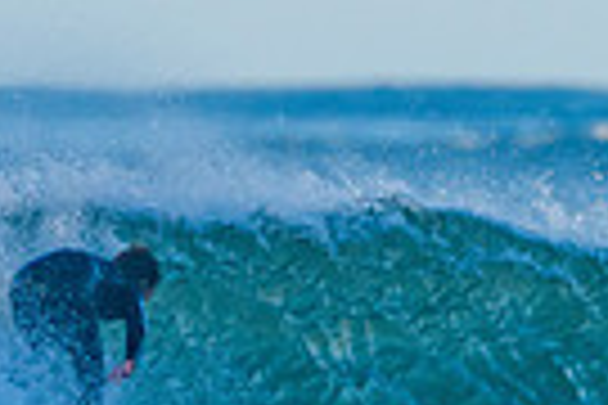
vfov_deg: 0.5
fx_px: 44144
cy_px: 506
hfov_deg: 0.8
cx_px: 347
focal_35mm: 2614
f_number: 5.6
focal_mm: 500
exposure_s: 1/2000
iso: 450
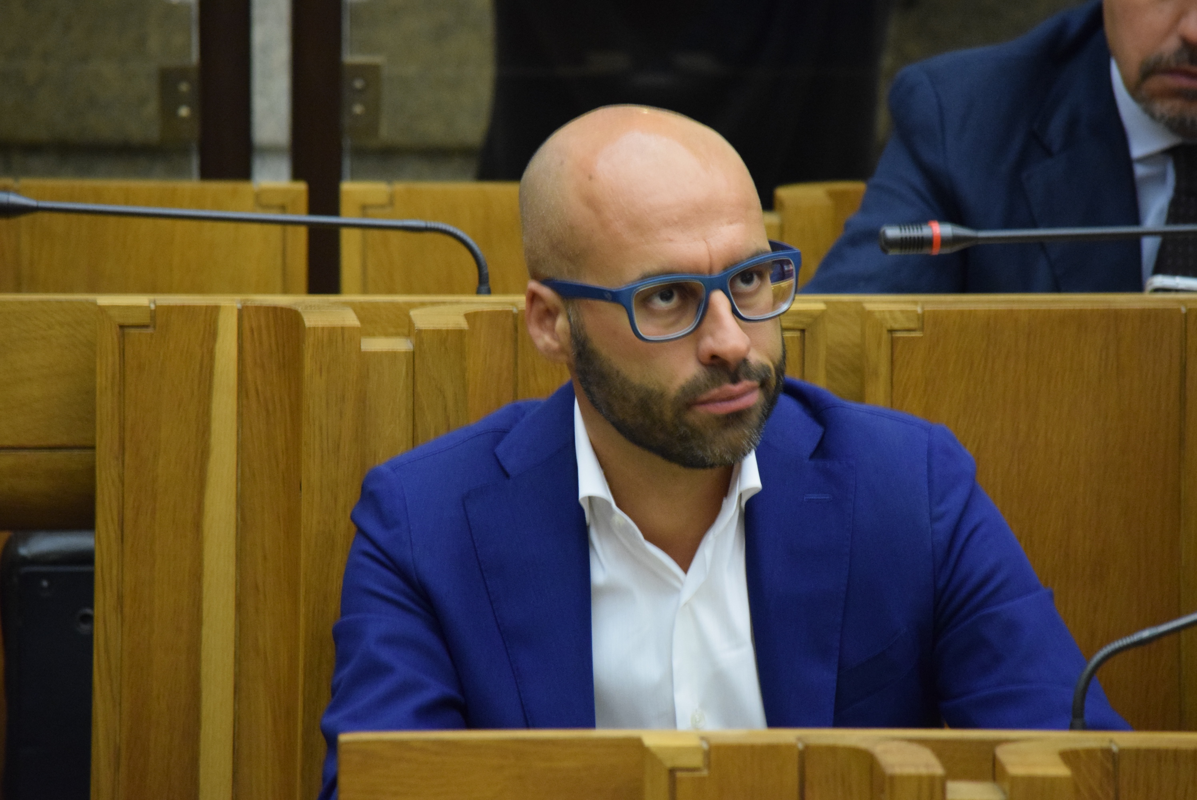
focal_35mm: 330
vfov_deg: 4.2
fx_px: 10981
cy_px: 400
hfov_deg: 6.2
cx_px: 598
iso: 3200
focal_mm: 220
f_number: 5.3
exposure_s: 1/40
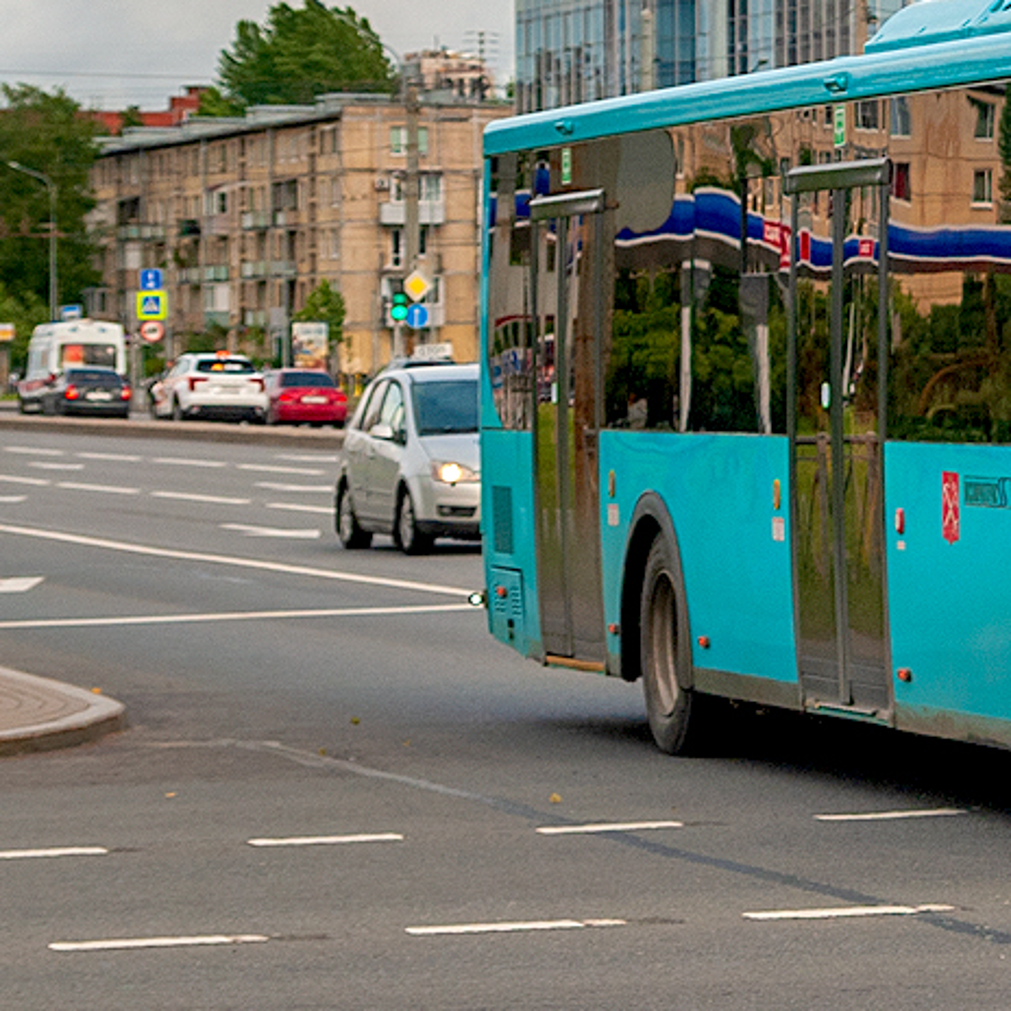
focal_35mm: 165
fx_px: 5452
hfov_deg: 10.4
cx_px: 1283
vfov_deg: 10.6
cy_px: 170
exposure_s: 1/500
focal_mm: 40
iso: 100
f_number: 5
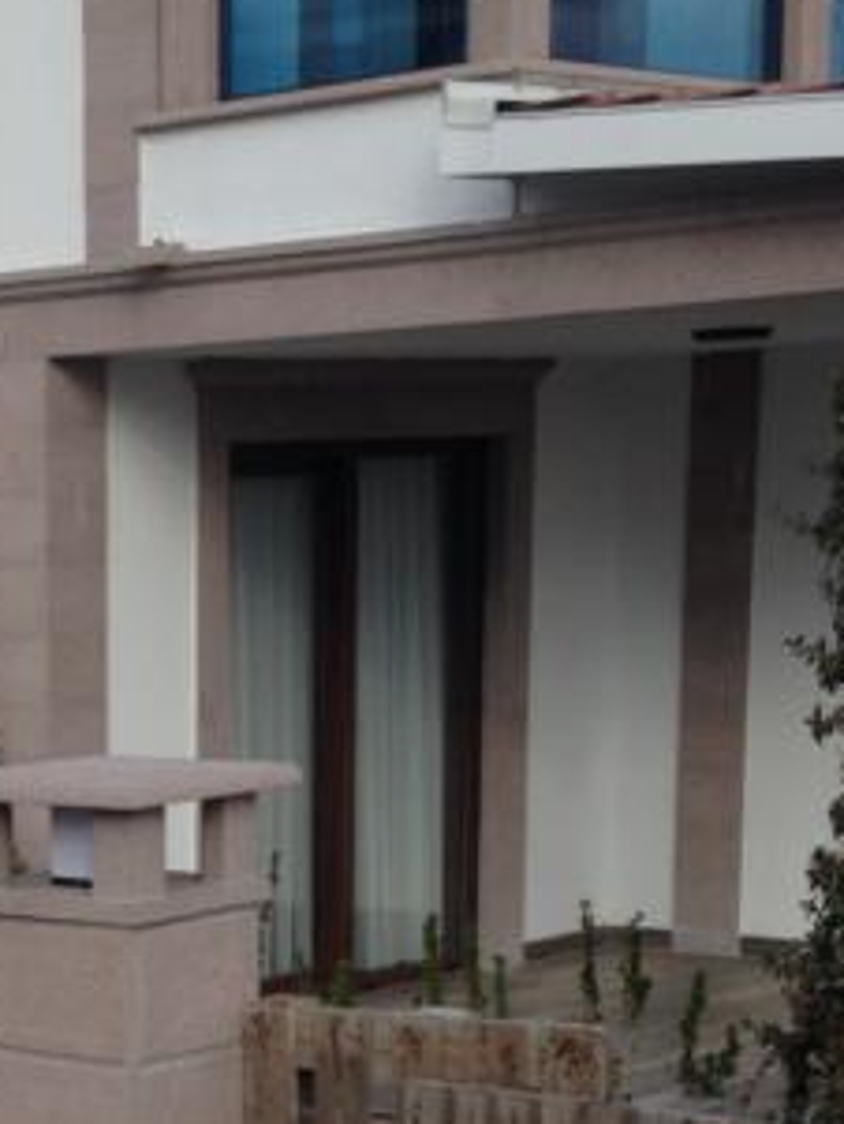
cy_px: 1094
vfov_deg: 18.0
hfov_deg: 13.7
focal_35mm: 107
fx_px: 3476
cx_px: 7
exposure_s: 1/789
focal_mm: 4.28
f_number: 2.4
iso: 50
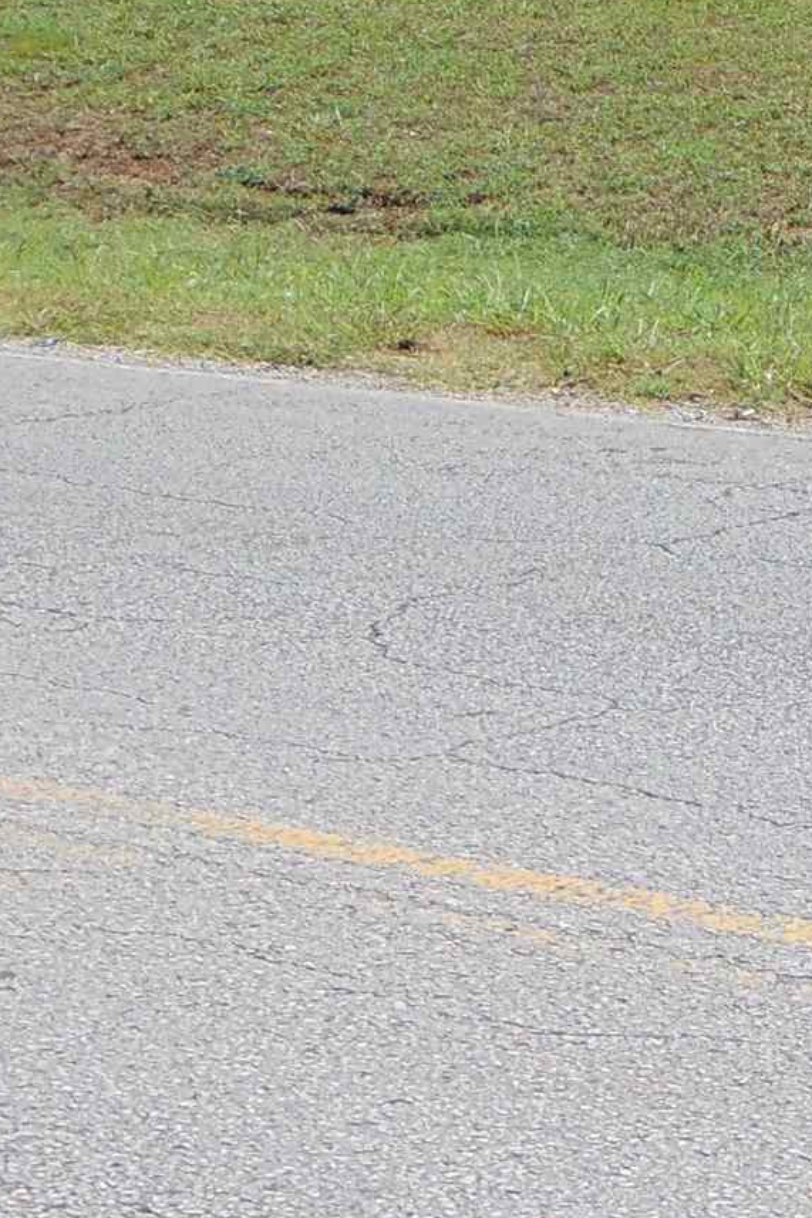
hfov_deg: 11.0
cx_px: 806
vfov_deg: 16.2
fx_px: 4163
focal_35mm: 123
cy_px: -87
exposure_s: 1/800
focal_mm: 5.8
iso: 80
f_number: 3.2
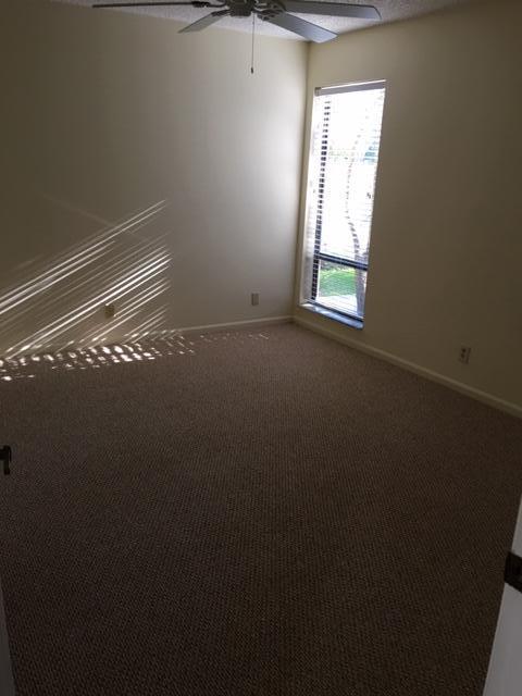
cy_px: 348
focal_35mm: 29
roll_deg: -3.2
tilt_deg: -16.1
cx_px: 261
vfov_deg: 61.7
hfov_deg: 48.2
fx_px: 583
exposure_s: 1/15
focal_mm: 4.15
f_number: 2.2
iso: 32
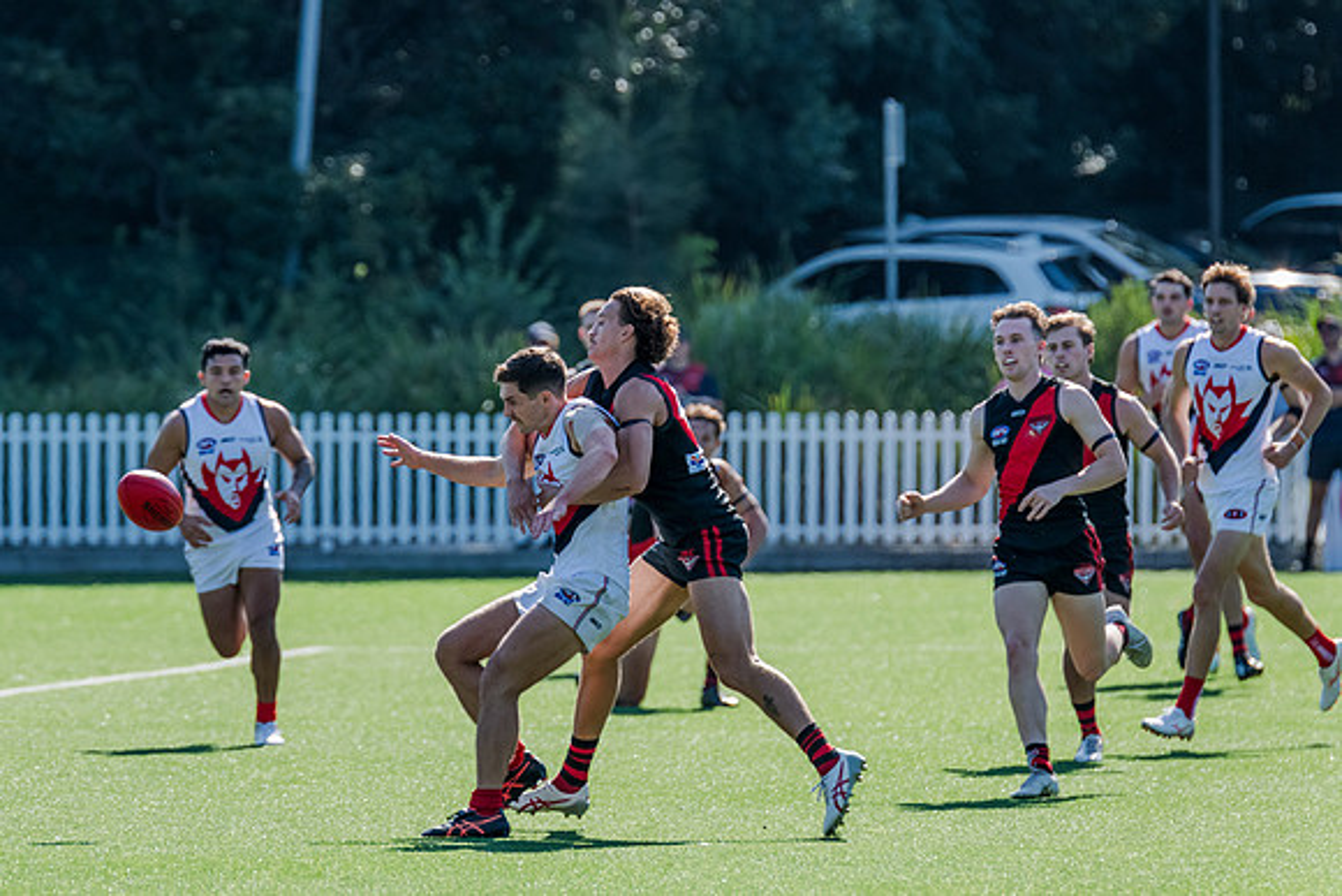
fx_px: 19124
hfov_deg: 4.0
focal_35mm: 513
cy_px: 386
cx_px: 523
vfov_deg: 2.7
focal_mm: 420
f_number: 6.3
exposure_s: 1/1600
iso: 800
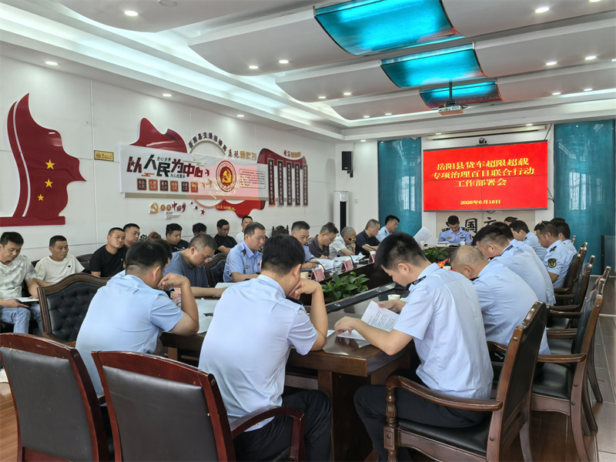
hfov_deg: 65.3
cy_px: 231
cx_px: 308
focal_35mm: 27
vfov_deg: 51.4
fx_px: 480
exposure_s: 1/100
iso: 200
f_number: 4
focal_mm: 5.75
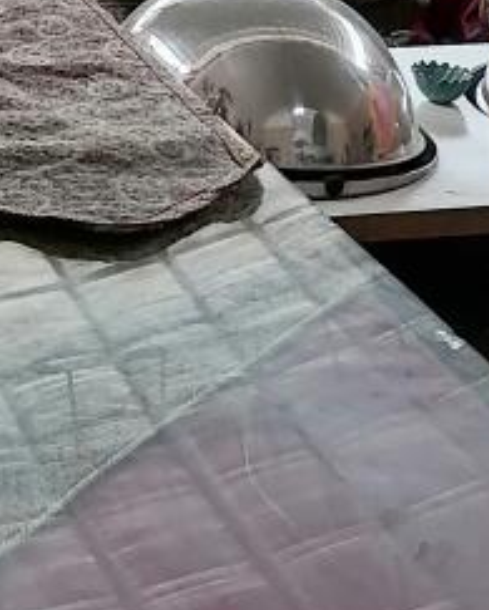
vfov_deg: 13.3
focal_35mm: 130
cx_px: 3
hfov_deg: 11.8
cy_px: -500
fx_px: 2347
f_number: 1.8
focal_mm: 5.3
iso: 64
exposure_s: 1/50
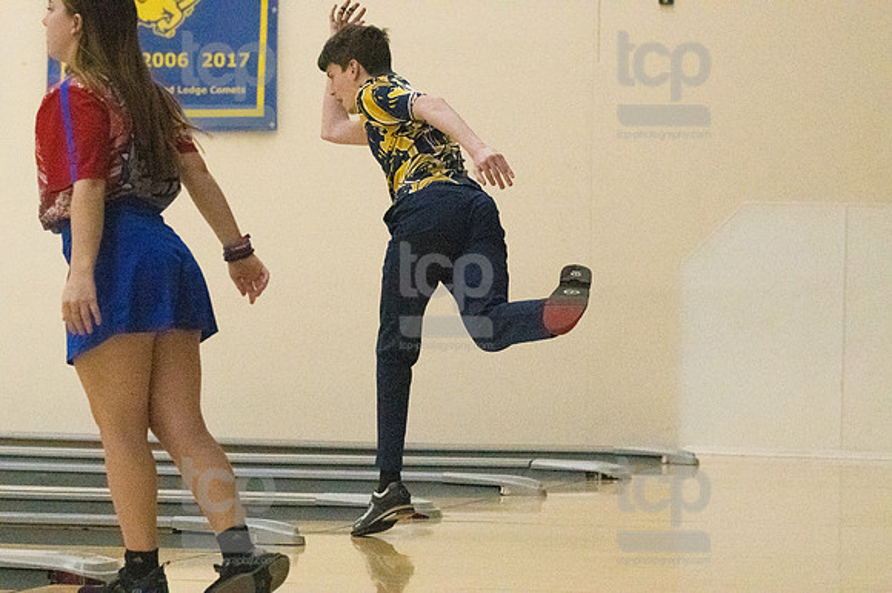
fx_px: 3888
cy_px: 296
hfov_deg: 13.1
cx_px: 446
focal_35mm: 157
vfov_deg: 8.7
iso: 10000
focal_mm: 105
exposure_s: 1/1250
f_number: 4.5
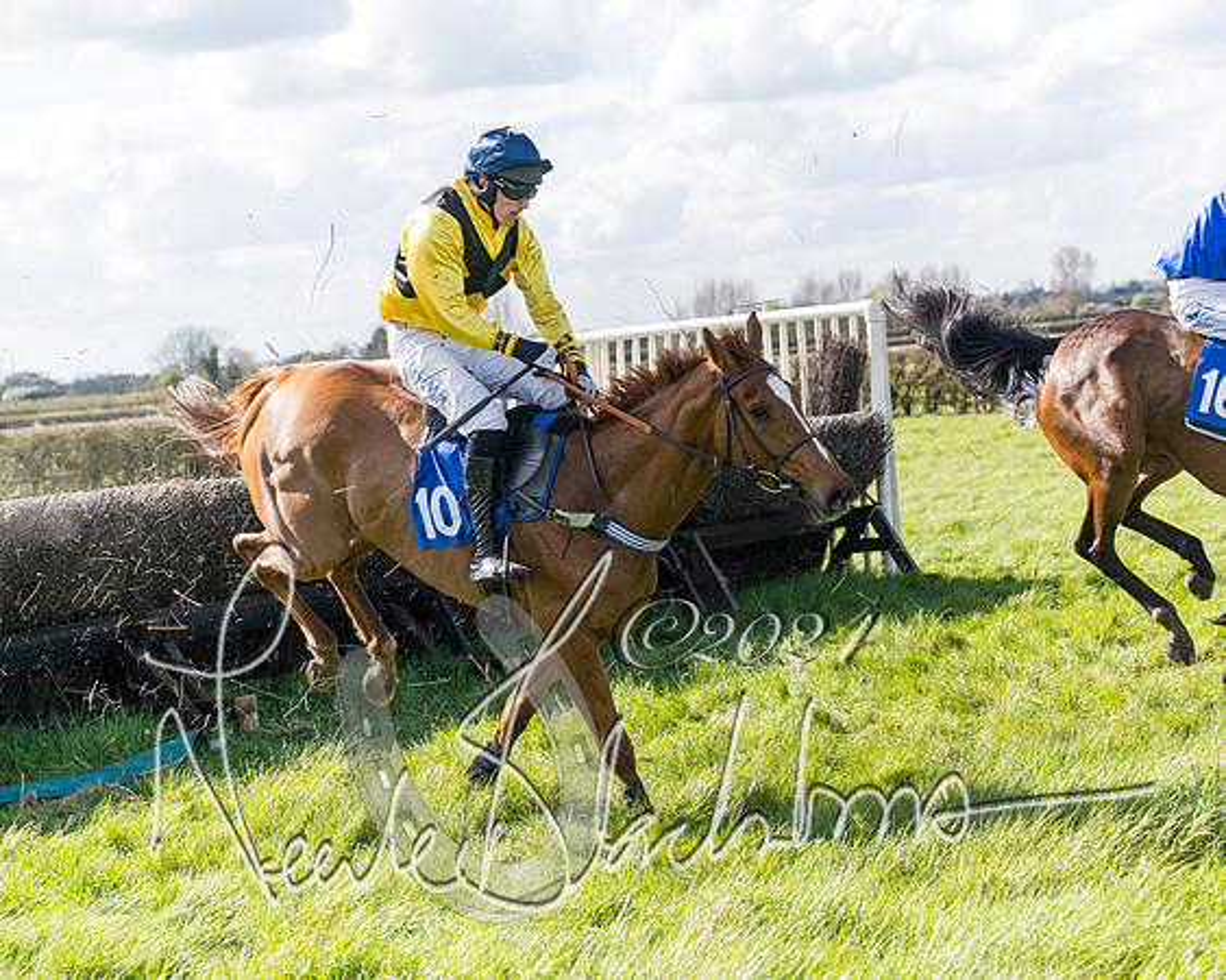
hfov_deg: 24.2
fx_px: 2859
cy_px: 490
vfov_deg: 19.4
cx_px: 736
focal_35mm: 79
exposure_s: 1/2000
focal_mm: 70
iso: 400
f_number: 4
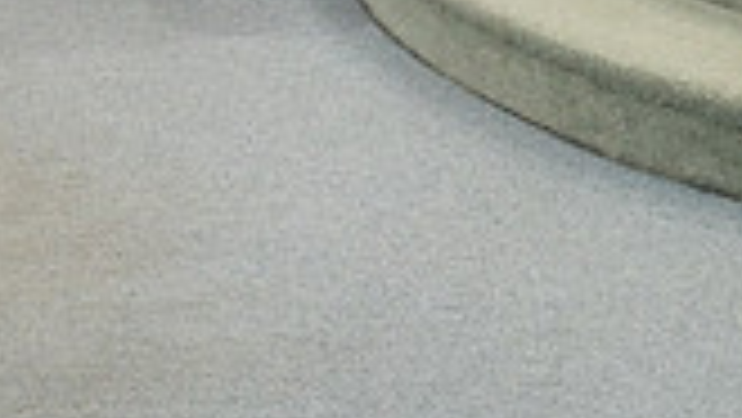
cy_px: -557
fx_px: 3090
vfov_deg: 7.3
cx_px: 225
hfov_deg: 13.7
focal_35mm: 157
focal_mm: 55
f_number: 6.3
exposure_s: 1/80
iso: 1000
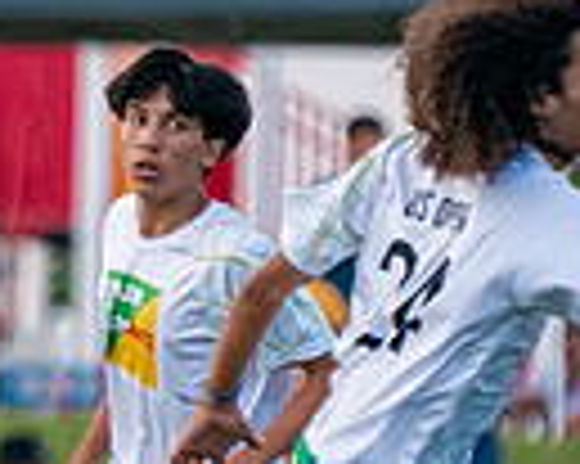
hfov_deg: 1.3
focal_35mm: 1482
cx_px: -479
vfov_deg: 1.0
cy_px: 428
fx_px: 25420
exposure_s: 1/4000
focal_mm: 200
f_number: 2.8
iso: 1600
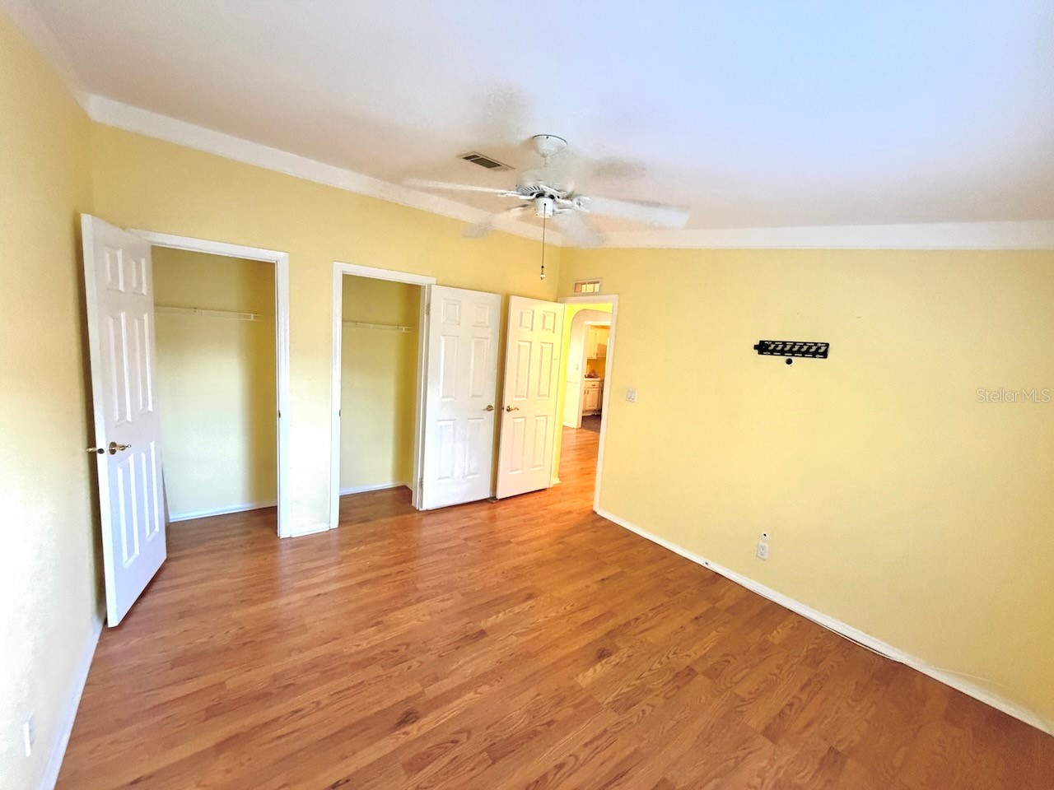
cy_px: 395
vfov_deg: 85.7
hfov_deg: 102.1
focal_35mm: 14
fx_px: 426
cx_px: 527
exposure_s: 1/60
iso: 500
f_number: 2.2
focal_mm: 2.22
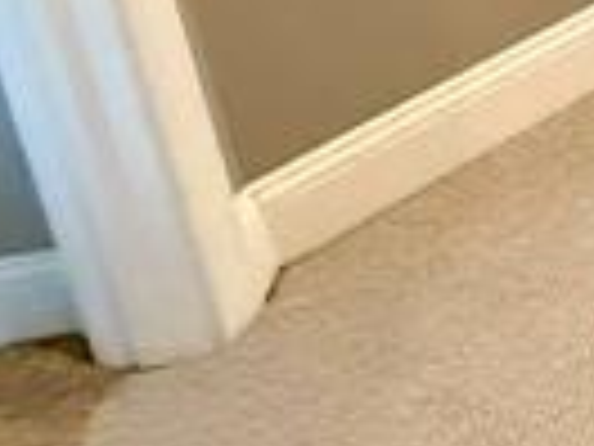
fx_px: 1870
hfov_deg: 11.1
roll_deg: -1.1
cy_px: -455
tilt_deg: -17.3
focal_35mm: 109
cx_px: 1796
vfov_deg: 12.0
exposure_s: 1/60
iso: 640
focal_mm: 2.22
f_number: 2.2
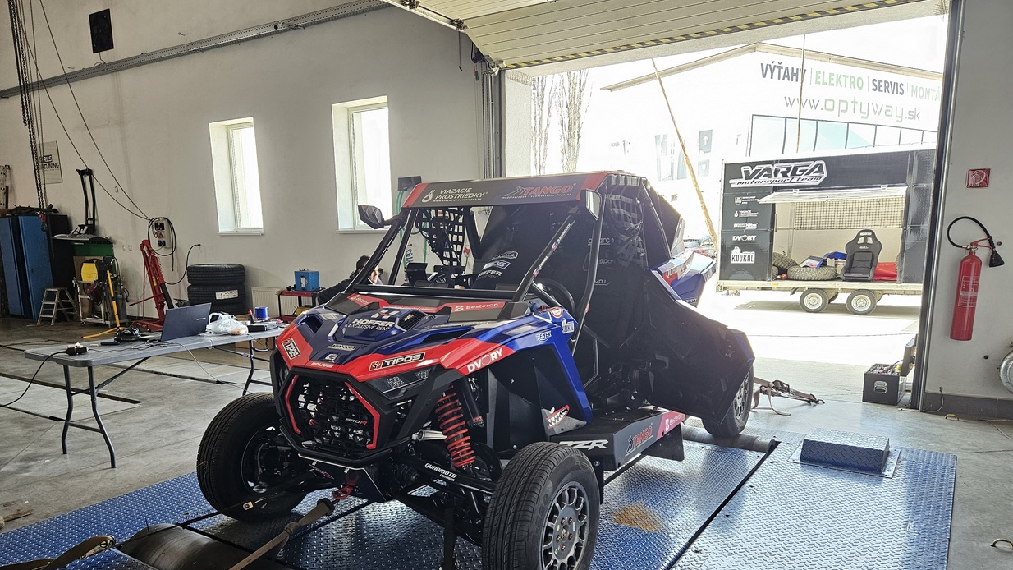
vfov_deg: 44.0
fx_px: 698
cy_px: 357
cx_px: 499
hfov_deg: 71.9
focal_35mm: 26
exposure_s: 1/100
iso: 200
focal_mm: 5.4
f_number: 1.8
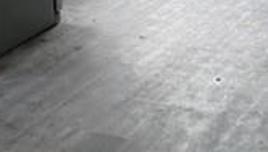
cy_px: -68
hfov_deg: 19.5
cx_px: 82
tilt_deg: -9.7
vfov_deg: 10.8
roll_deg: +3.4
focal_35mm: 109
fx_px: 776
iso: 50
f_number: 1.5
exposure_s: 1/127
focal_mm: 5.7
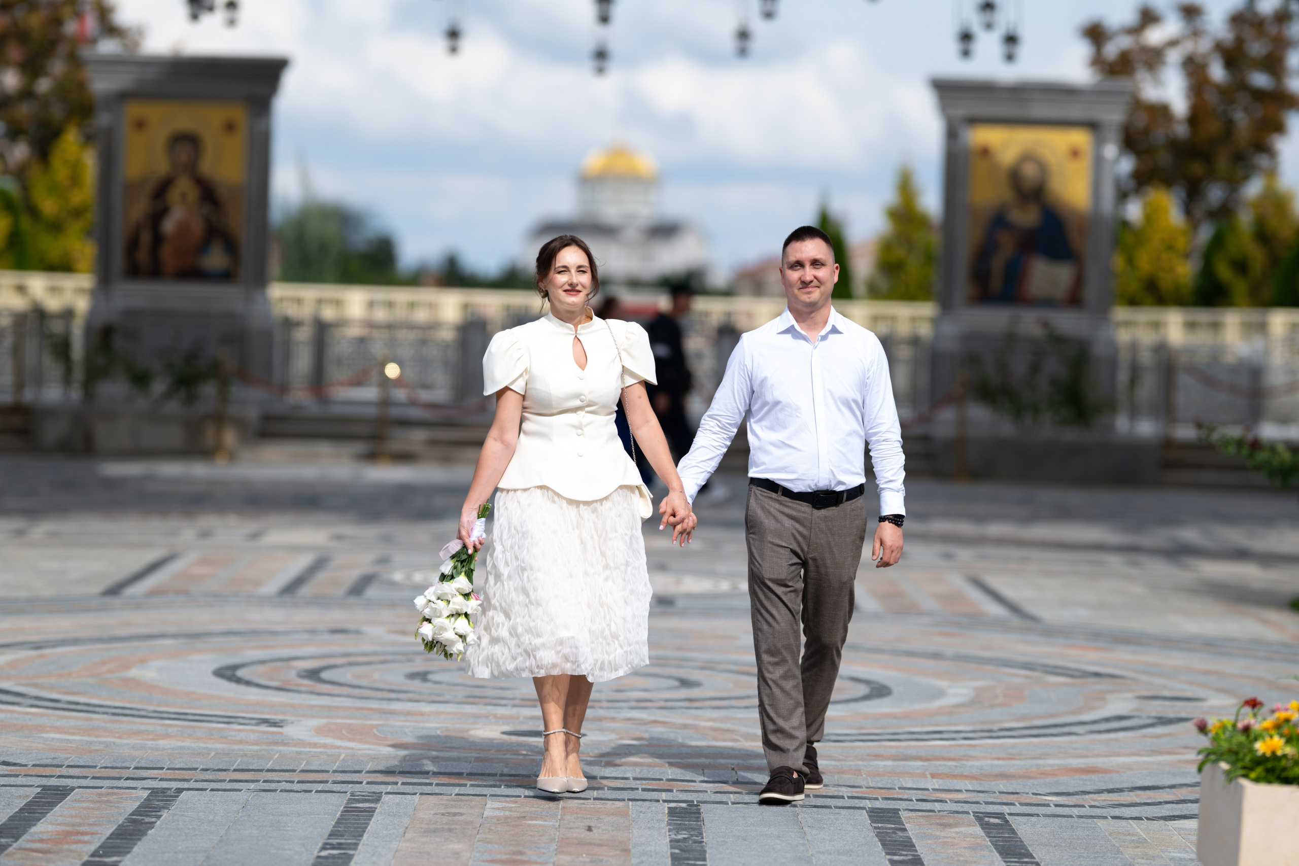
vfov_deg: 10.2
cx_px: 650
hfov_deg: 15.2
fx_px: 4871
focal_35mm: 135
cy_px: 433
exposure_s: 1/2500
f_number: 2
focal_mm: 135
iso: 64
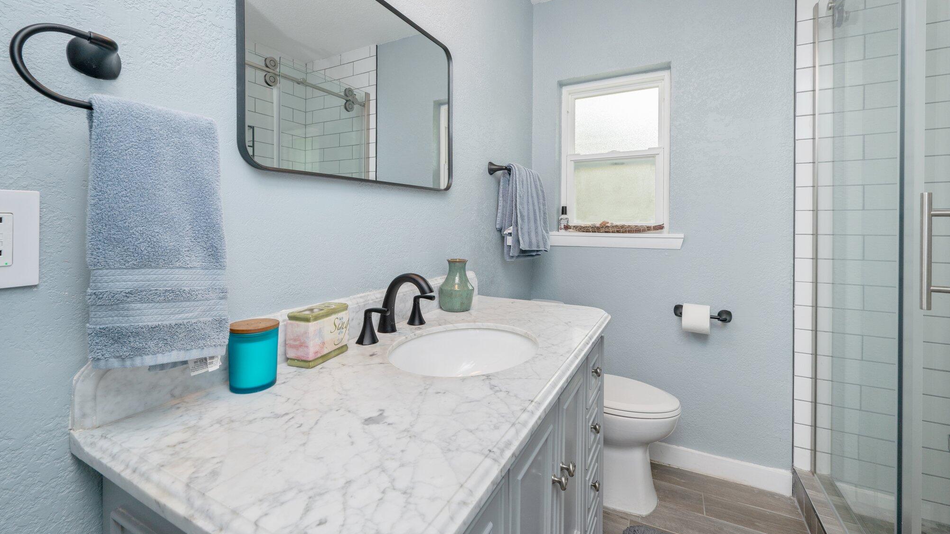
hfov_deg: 103.0
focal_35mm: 15
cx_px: 478
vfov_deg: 70.0
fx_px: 378
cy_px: 224
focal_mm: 14
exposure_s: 1/60
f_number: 9
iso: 320
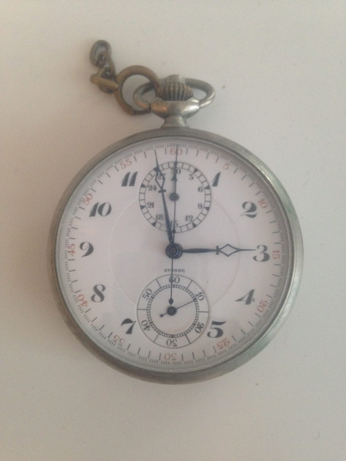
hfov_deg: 42.9
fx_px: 440
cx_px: 173
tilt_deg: -83.9
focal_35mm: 33
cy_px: 230
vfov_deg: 55.4
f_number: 2.4
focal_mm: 4.12
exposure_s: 1/20
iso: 160
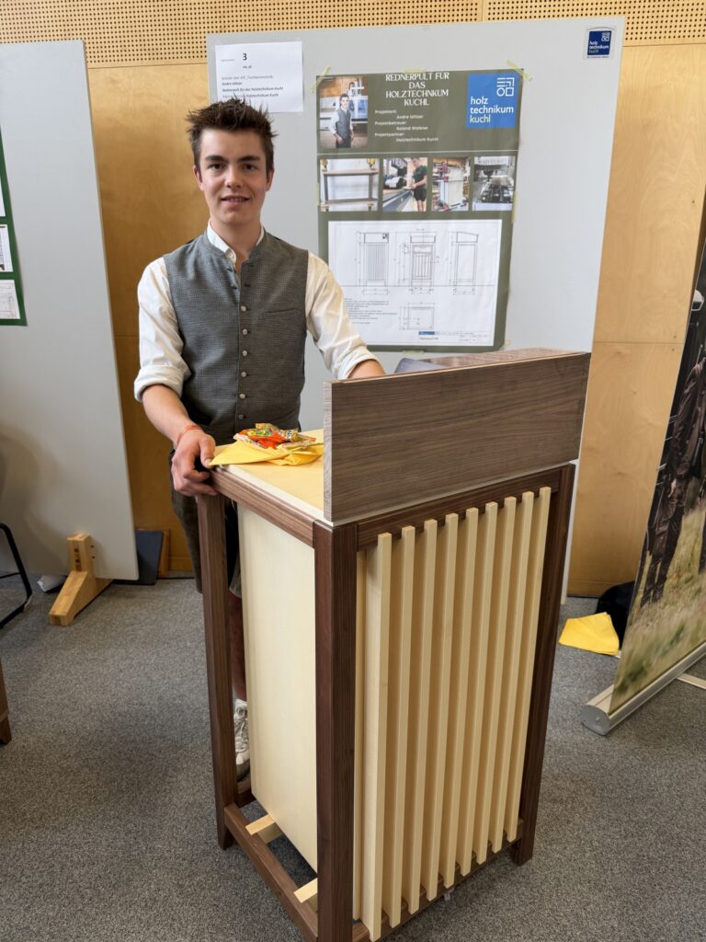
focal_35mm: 24
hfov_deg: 56.8
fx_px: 653
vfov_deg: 71.6
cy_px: 471
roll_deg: +0.4
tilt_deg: -14.7
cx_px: 353
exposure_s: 1/100
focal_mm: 6.76
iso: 80
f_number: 1.78
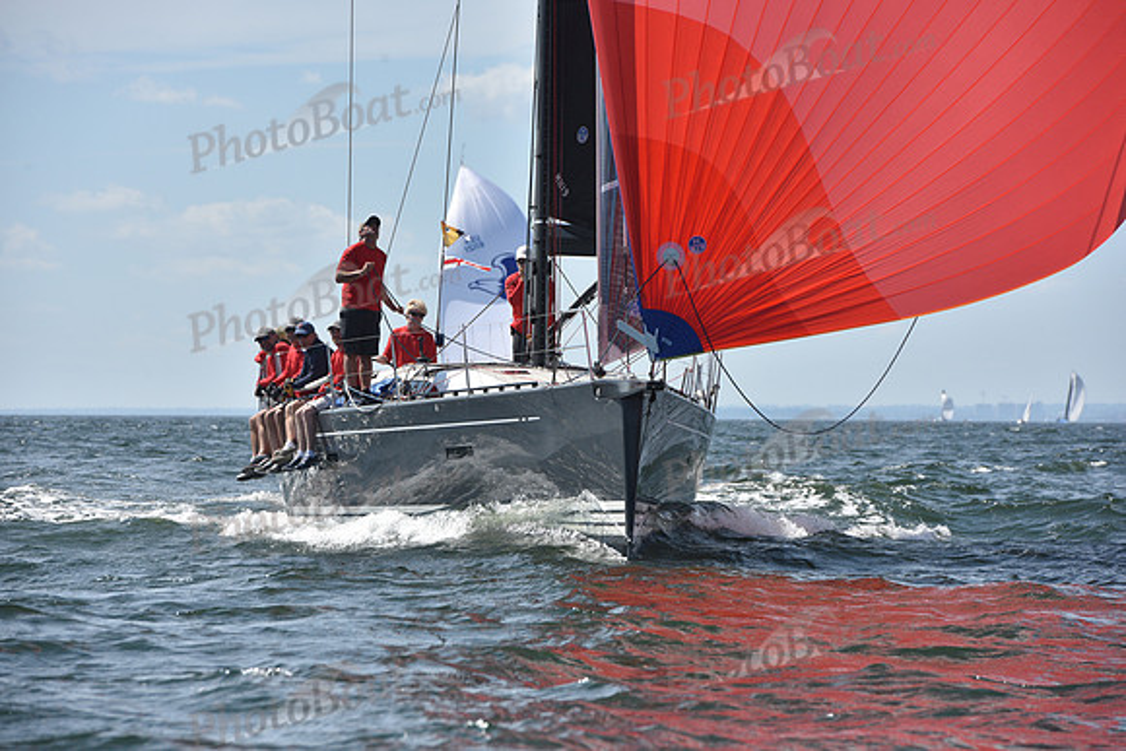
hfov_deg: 10.3
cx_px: 563
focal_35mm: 200
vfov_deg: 6.9
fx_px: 6257
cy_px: 376
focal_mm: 200
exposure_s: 1/1250
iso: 320
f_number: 9
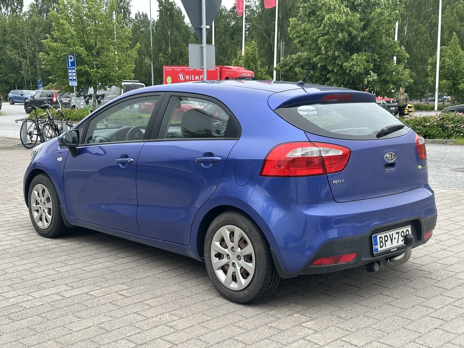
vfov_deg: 30.3
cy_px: 174
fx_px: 643
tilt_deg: -8.1
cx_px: 232
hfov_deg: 39.7
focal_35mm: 48
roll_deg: +0.7
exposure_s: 1/694
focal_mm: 6.86
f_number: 1.78
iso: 64
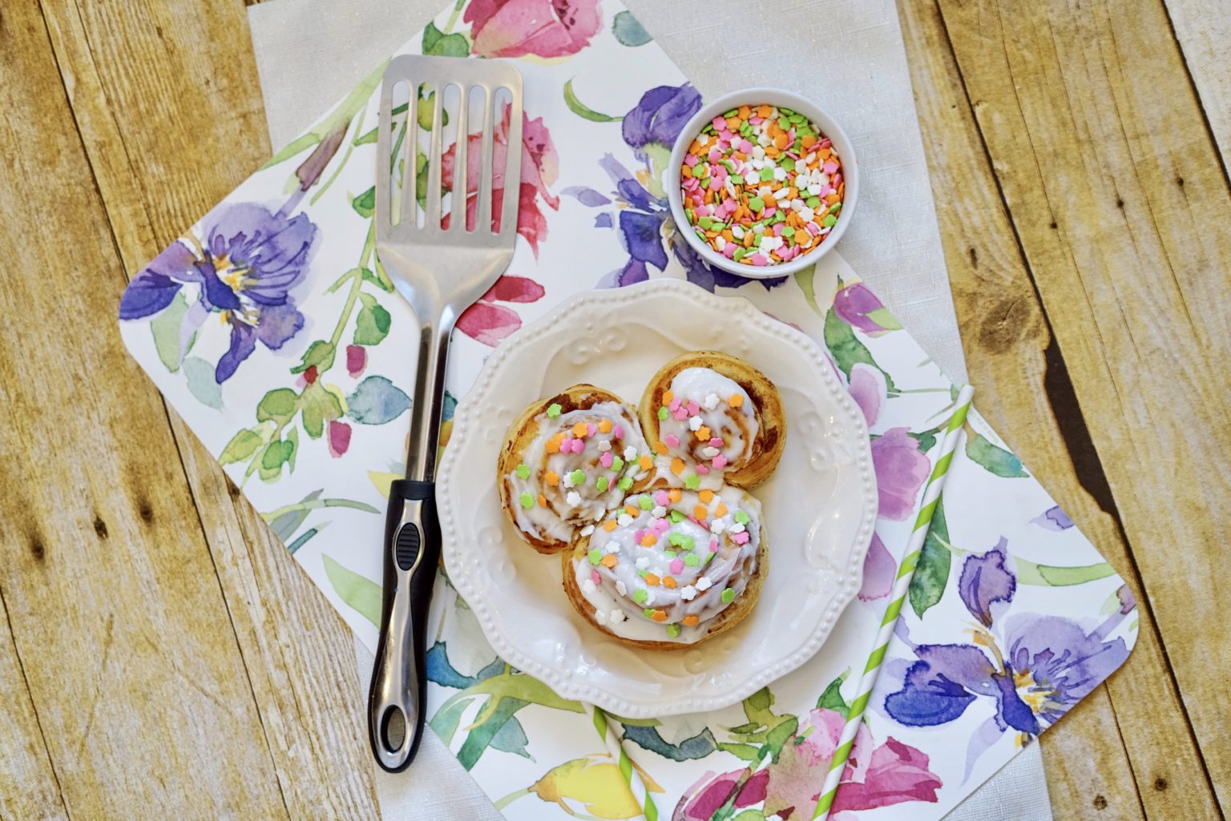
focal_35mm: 50
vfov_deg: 27.0
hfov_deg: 39.6
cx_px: 616
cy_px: 410
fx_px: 1710
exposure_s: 1/160
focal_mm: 50
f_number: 4
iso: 1600
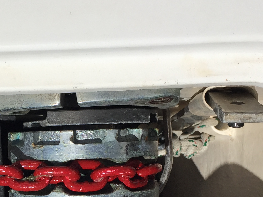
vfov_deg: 19.2
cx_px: 52
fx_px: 570
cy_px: 182
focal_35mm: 75
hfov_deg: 25.5
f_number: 2.2
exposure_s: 1/6623
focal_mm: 4.15
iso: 32
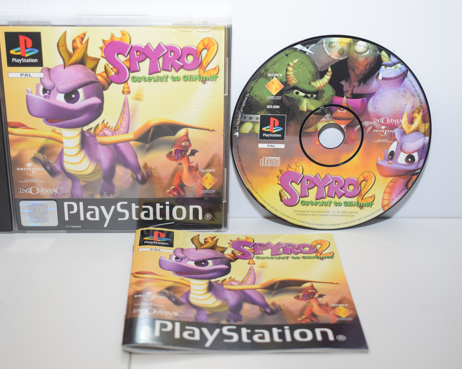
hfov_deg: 31.0
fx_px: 834
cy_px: 185
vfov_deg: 25.0
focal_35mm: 61
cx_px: 221
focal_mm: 36
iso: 640
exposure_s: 1/250
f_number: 5
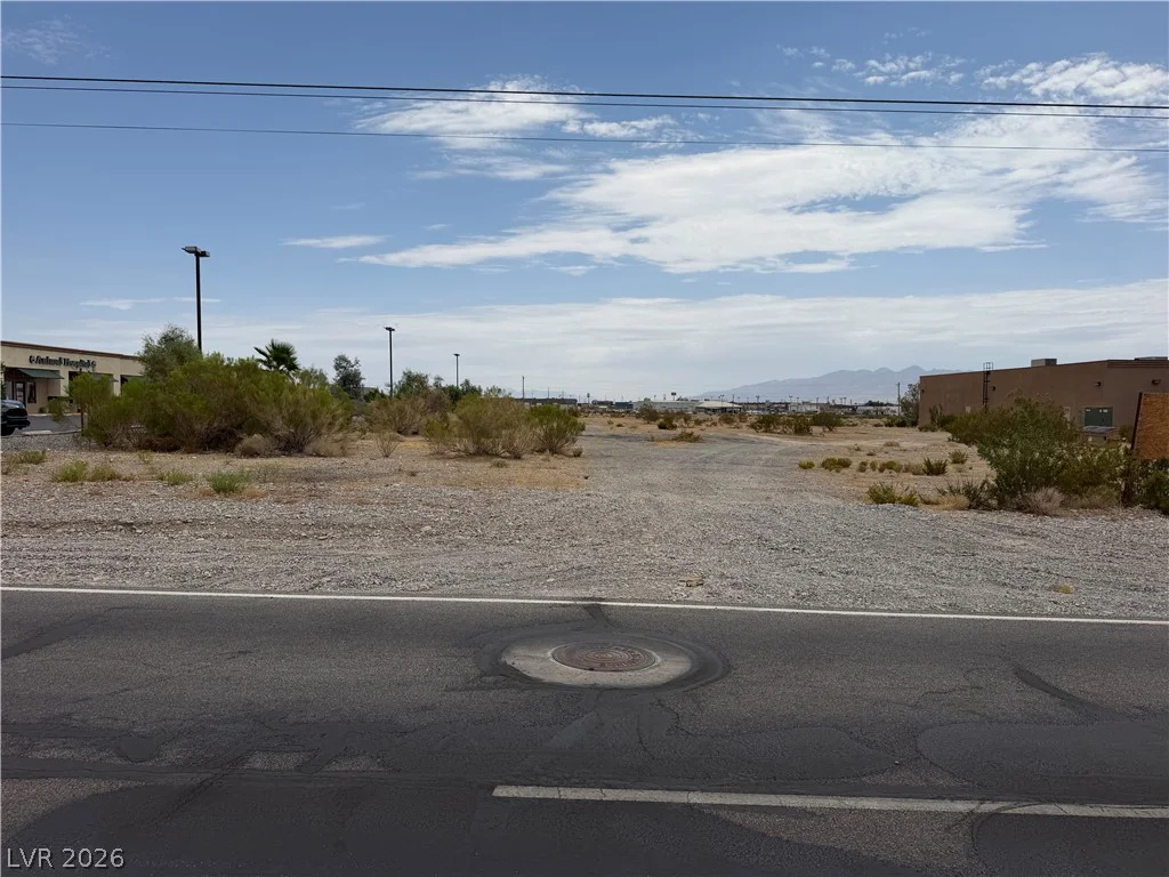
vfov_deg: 56.8
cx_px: 584
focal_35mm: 24
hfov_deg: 71.6
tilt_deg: -2.5
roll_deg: -0.6
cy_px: 438
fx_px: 810
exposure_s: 1/10309
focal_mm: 6.76
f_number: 1.78
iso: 80
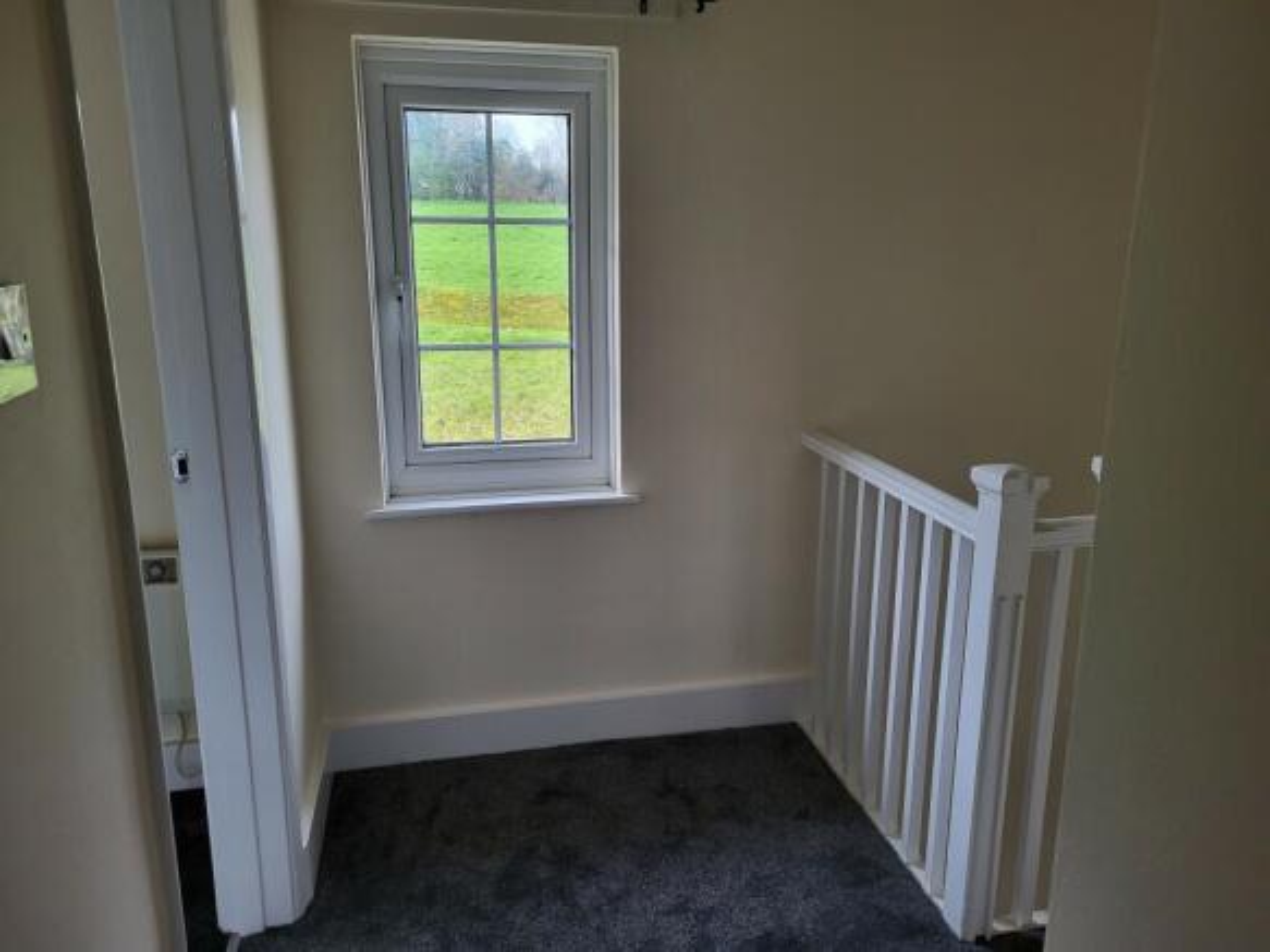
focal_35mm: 26
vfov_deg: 53.0
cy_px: 476
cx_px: 635
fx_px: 954
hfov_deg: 67.3
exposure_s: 1/100
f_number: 1.8
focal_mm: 5.4
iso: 200
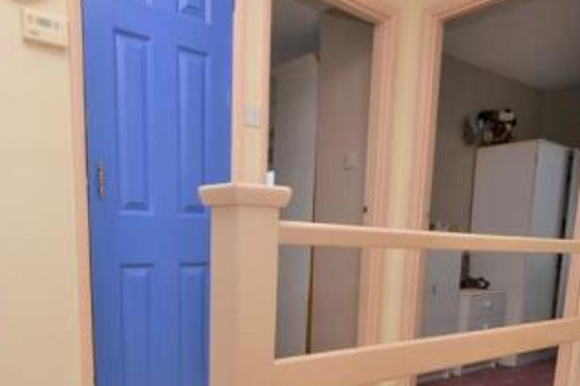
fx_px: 499
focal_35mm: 31
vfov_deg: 39.7
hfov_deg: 60.1
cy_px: 334
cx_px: 255
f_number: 8
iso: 100
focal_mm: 10
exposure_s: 1/60
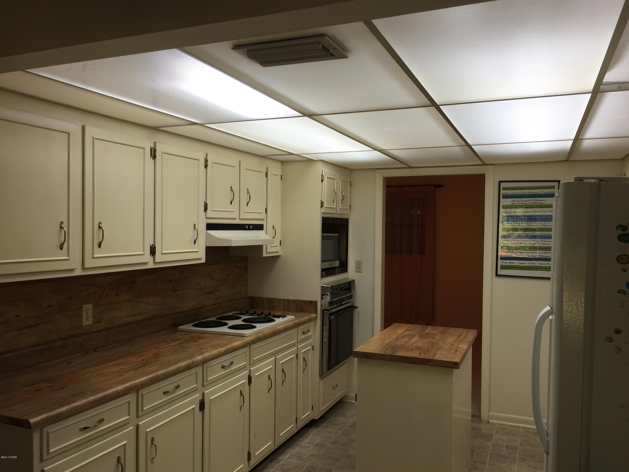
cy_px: 236
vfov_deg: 48.2
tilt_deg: -1.2
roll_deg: -2.1
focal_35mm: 29
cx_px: 314
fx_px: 527
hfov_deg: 61.7
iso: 32
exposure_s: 1/60
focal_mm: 4.15
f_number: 2.2
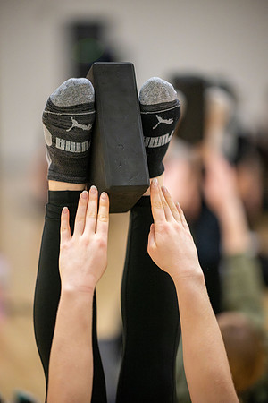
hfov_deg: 13.0
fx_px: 1172
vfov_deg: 19.5
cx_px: 134
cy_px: 202
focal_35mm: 105
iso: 8000
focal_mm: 105
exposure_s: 1/400
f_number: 1.4
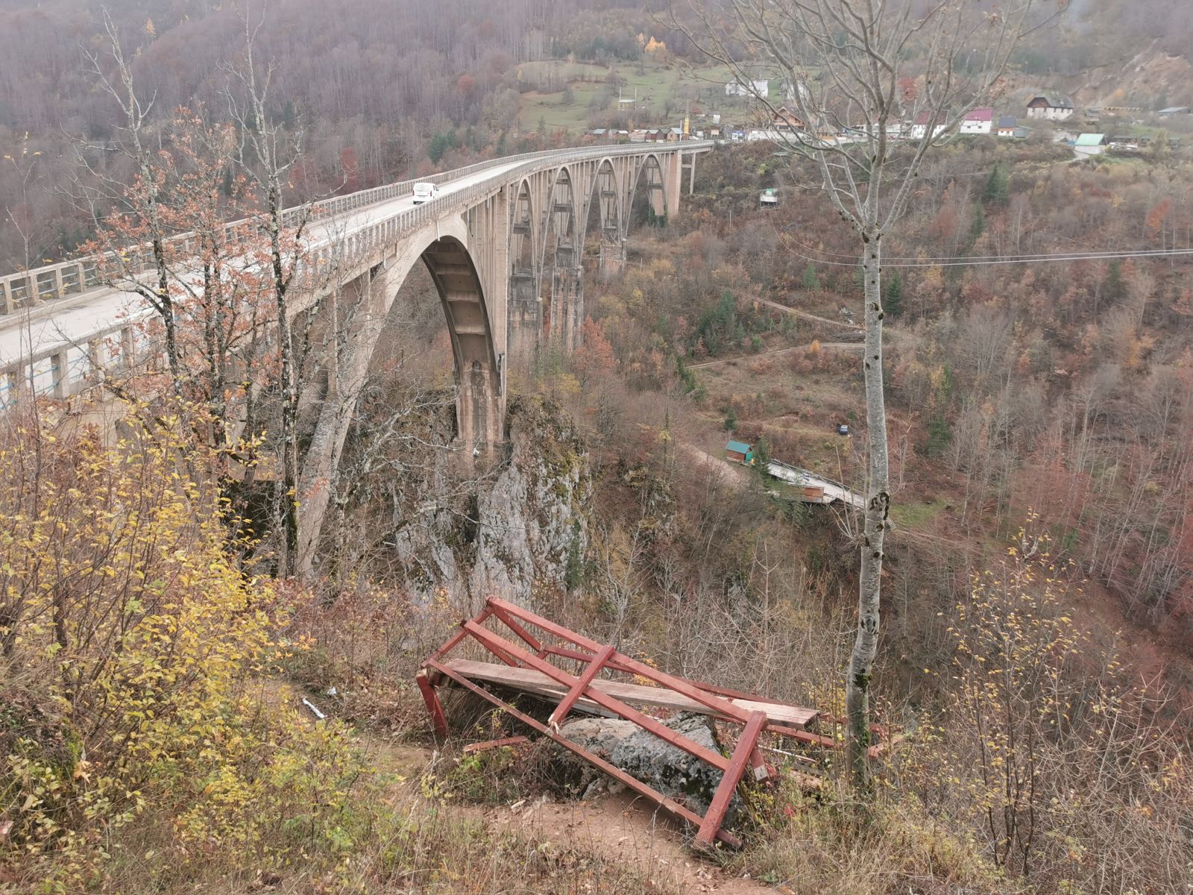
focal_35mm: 29
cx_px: 596
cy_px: 448
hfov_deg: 61.7
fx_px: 999
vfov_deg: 48.2
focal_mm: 5.56
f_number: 1.6
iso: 50
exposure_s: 1/172
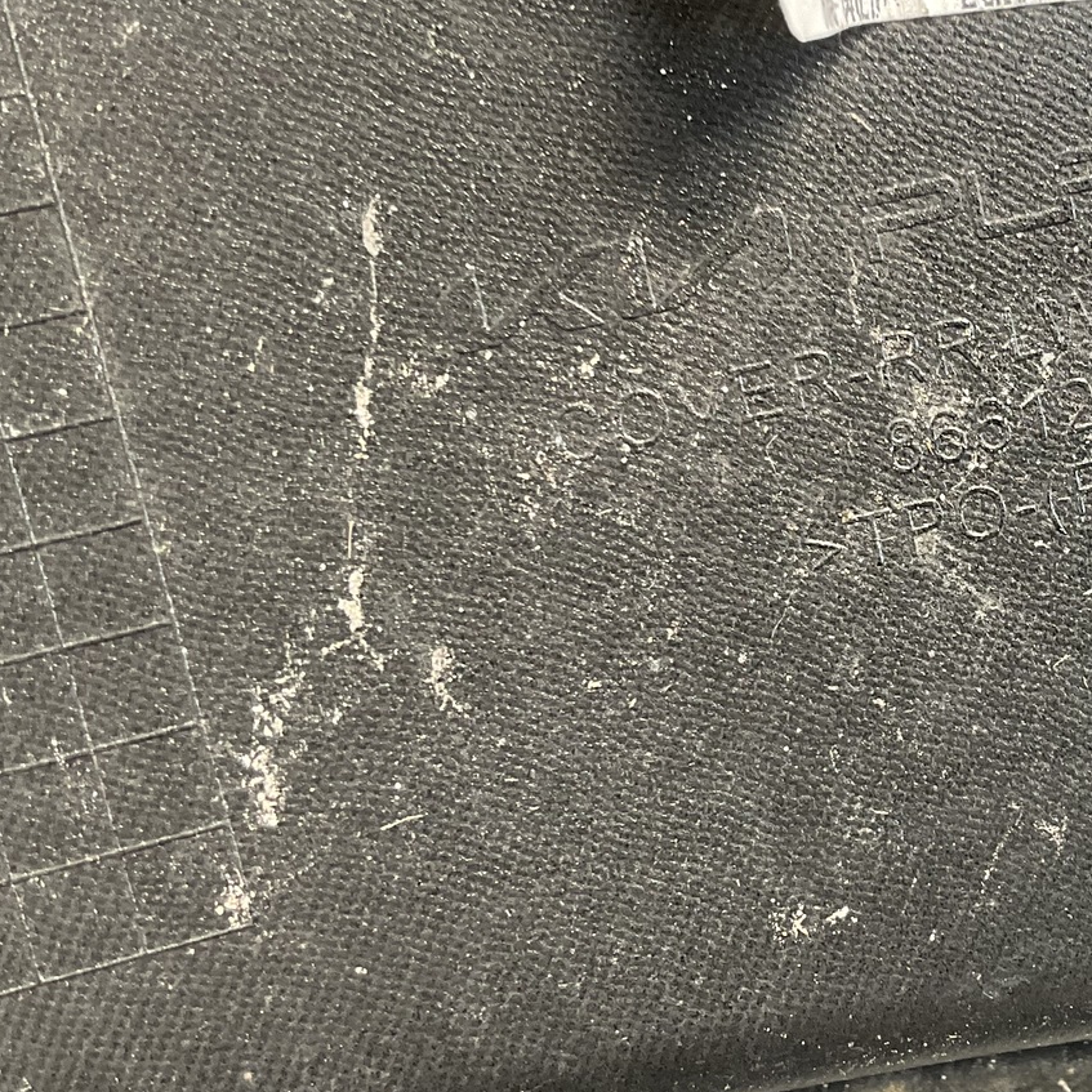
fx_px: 2177
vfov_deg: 28.1
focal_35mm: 61
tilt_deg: -43.7
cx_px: 1051
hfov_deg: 26.8
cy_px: 467
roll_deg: -6.4
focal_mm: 3
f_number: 1.8
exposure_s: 1/60
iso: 50
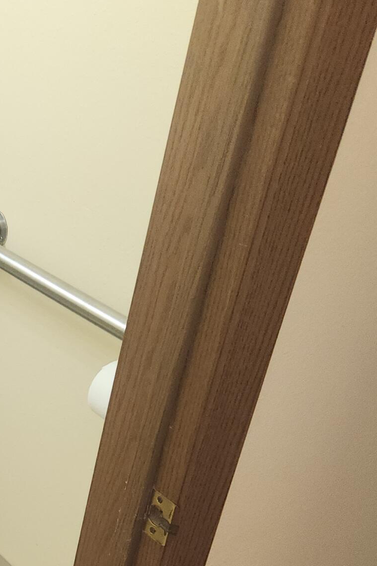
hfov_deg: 18.4
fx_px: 990
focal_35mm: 63
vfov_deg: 30.0
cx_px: -236
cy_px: 547
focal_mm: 5.4
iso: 100
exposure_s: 1/60
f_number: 1.8
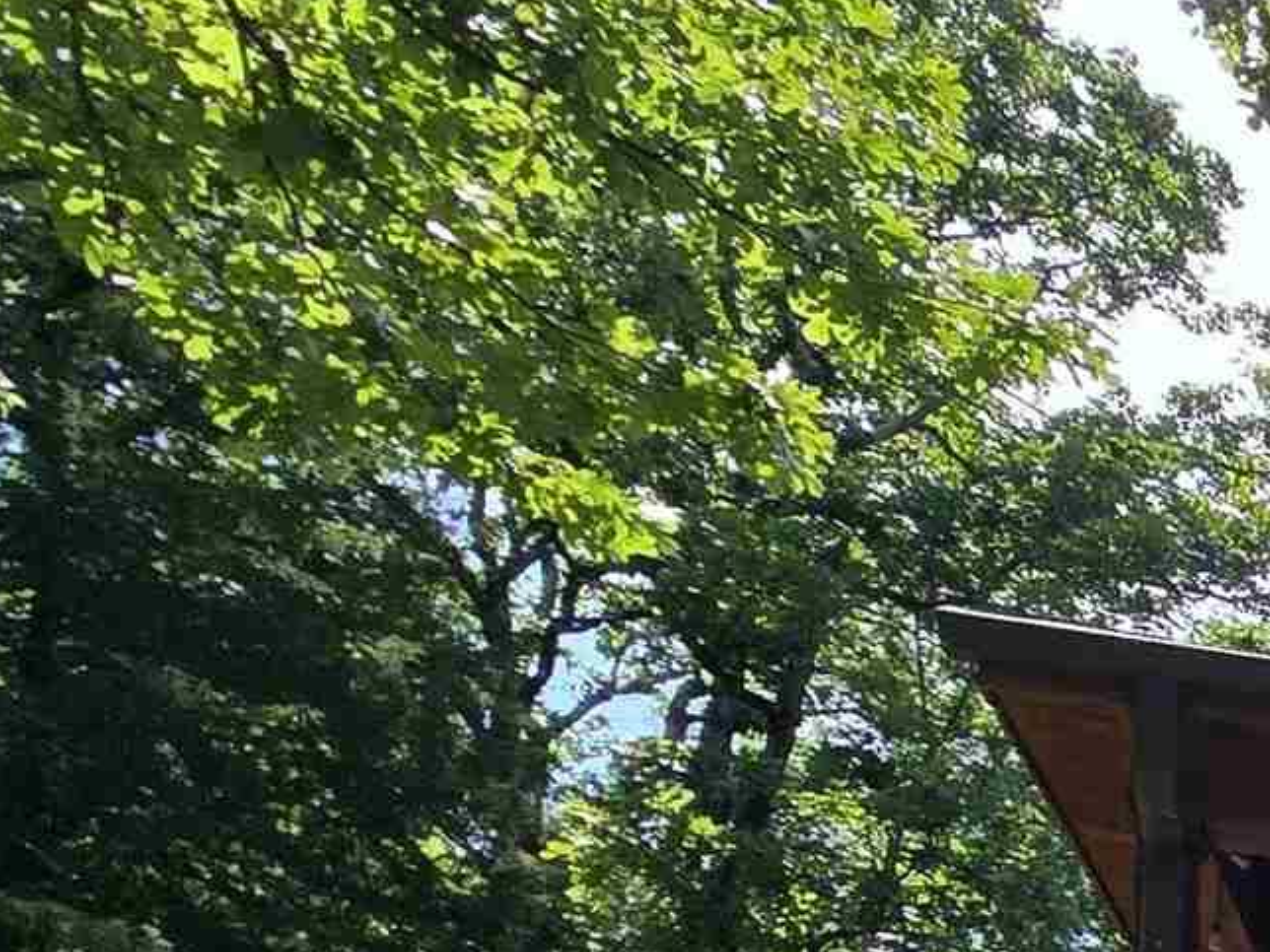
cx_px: 2850
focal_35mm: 62
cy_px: 1559
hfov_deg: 16.6
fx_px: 2275
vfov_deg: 19.5
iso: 50
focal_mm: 2.2
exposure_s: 1/1505
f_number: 2.2
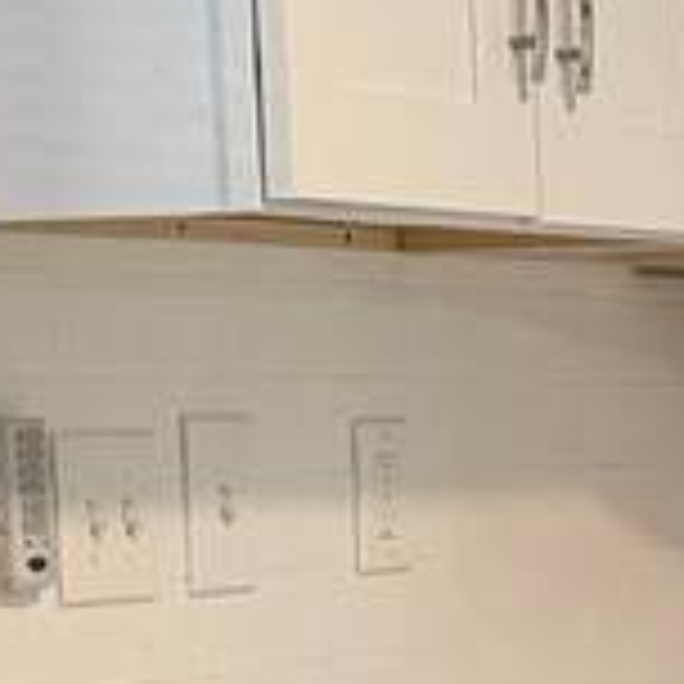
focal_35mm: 179
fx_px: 4002
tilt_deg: -3.3
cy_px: 608
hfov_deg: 9.3
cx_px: 1233
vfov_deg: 9.7
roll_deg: +1.4
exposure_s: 1/60
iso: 320
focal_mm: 6.76
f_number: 1.78
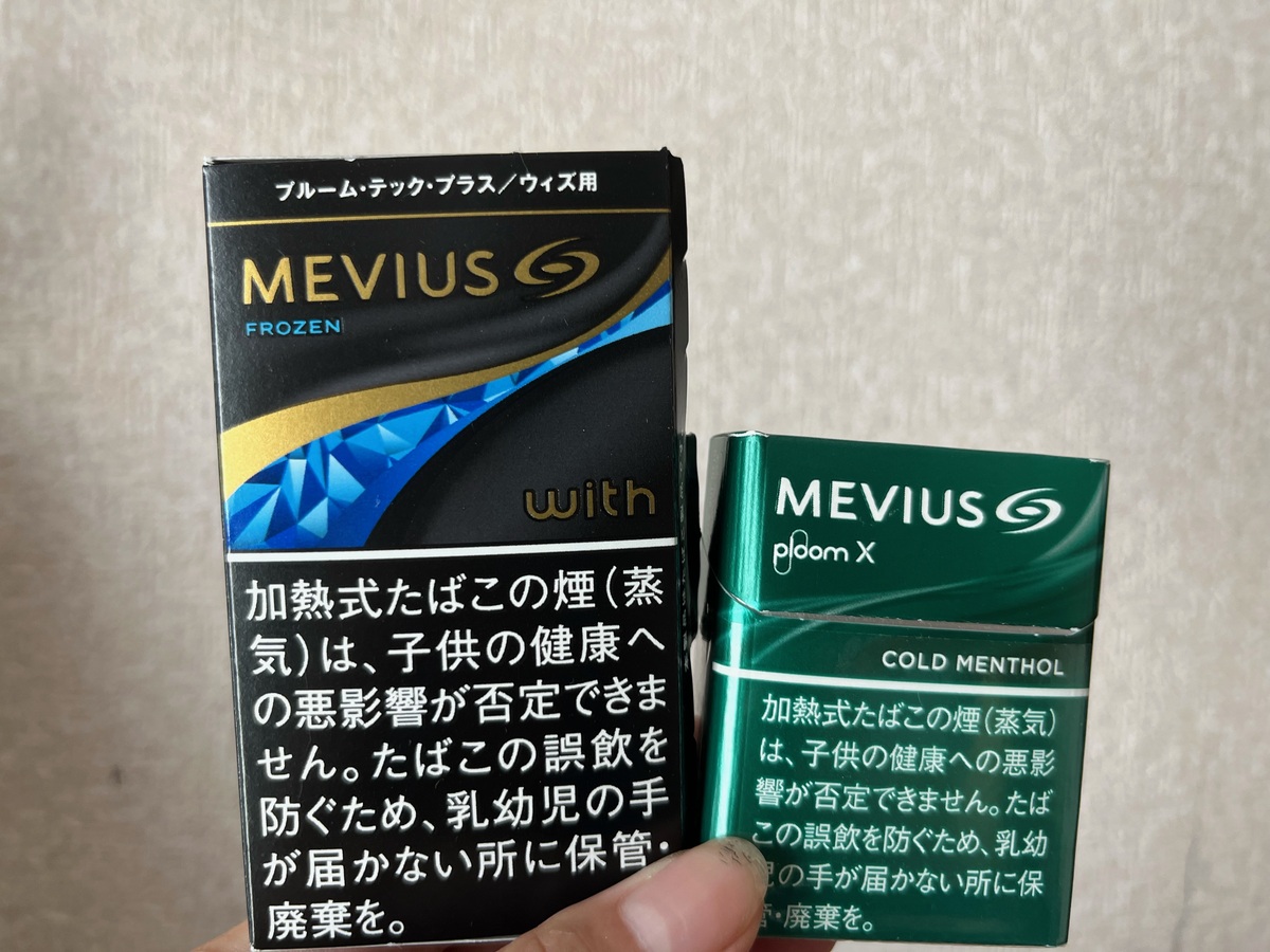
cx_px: 635
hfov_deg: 67.3
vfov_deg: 53.1
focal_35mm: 26
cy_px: 476
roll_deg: -1.0
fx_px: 954
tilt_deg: -4.1
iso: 100
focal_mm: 5.1
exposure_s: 1/122
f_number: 1.6
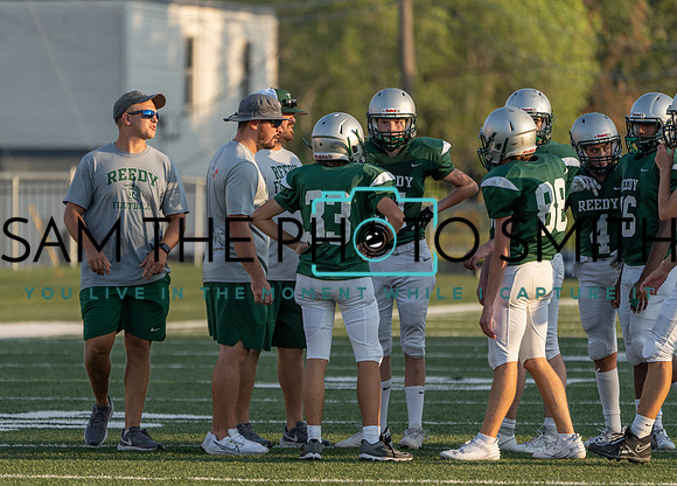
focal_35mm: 458
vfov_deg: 3.2
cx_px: 284
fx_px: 8820
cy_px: 260
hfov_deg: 4.4
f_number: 5.6
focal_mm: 400
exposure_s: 1/1000
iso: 640
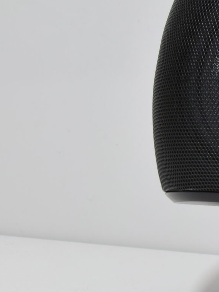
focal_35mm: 249
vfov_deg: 8.0
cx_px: 341
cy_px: 155
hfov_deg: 5.9
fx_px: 2101
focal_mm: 52
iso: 100
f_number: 25
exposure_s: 4
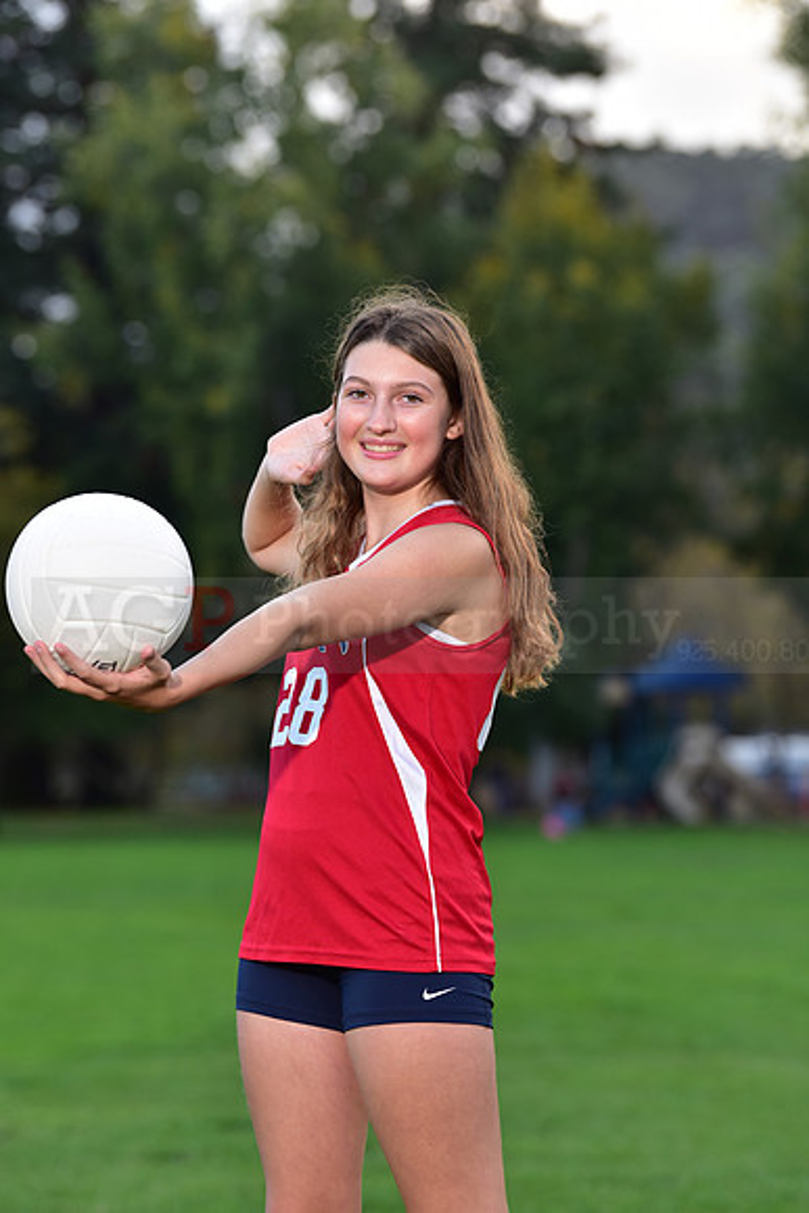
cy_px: 606
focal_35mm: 140
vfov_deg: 14.7
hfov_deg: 9.8
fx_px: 4716
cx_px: 404
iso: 400
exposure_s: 1/250
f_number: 4.5
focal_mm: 140
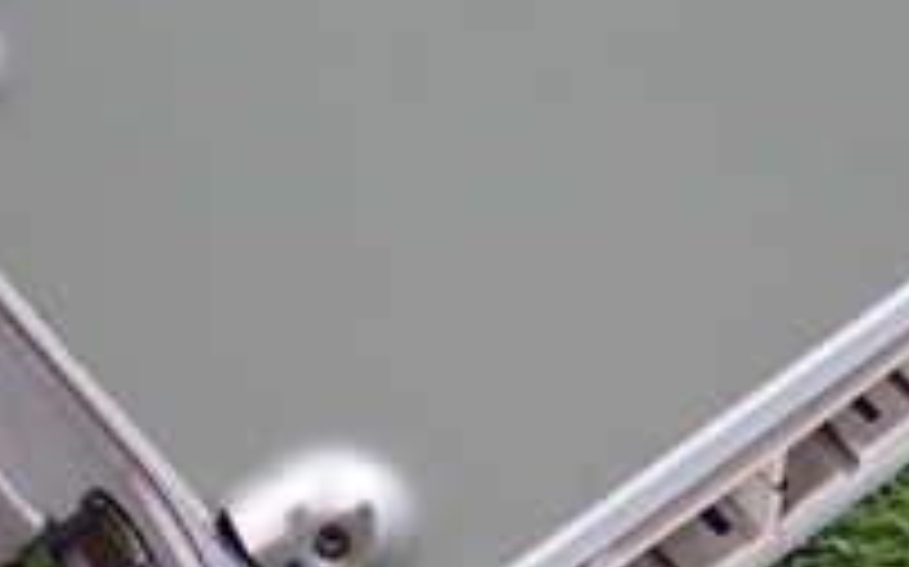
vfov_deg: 8.7
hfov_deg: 14.1
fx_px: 3664
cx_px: 590
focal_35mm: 148
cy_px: -108
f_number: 3.1
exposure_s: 1/50
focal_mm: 8.4
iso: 200
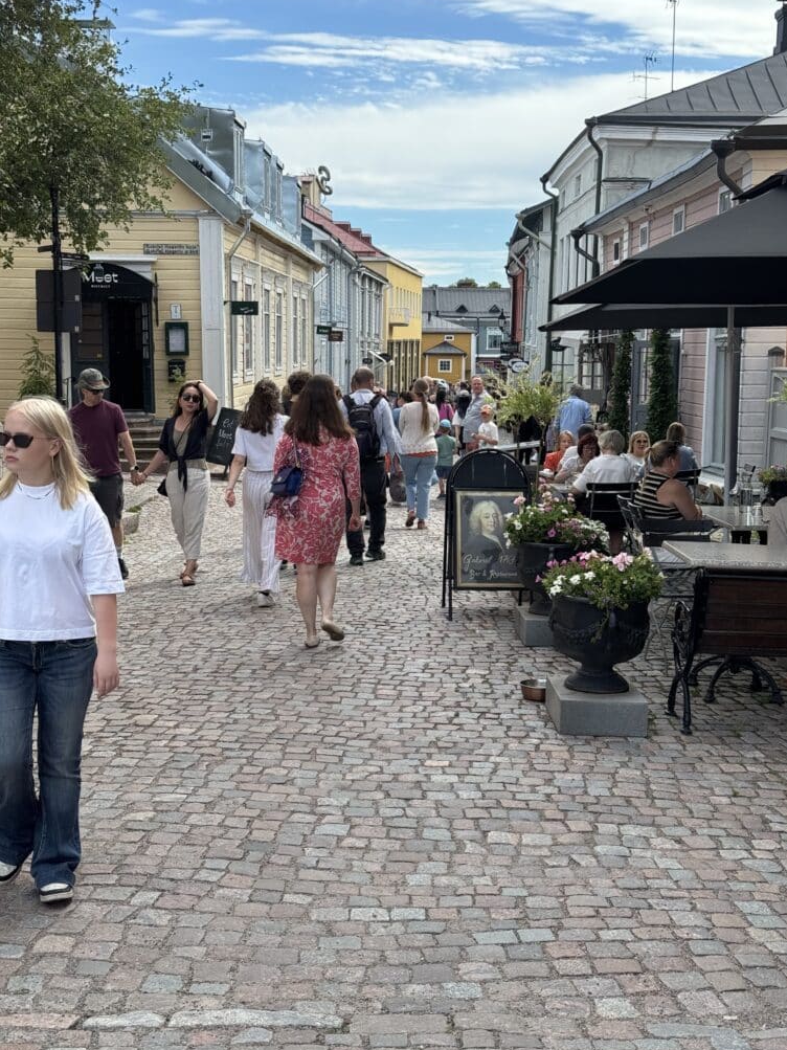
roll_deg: -0.3
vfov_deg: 38.9
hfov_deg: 29.7
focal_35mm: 49
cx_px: 401
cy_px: 528
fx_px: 1486
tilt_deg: -6.1
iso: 64
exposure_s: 1/2252
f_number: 1.78
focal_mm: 6.76
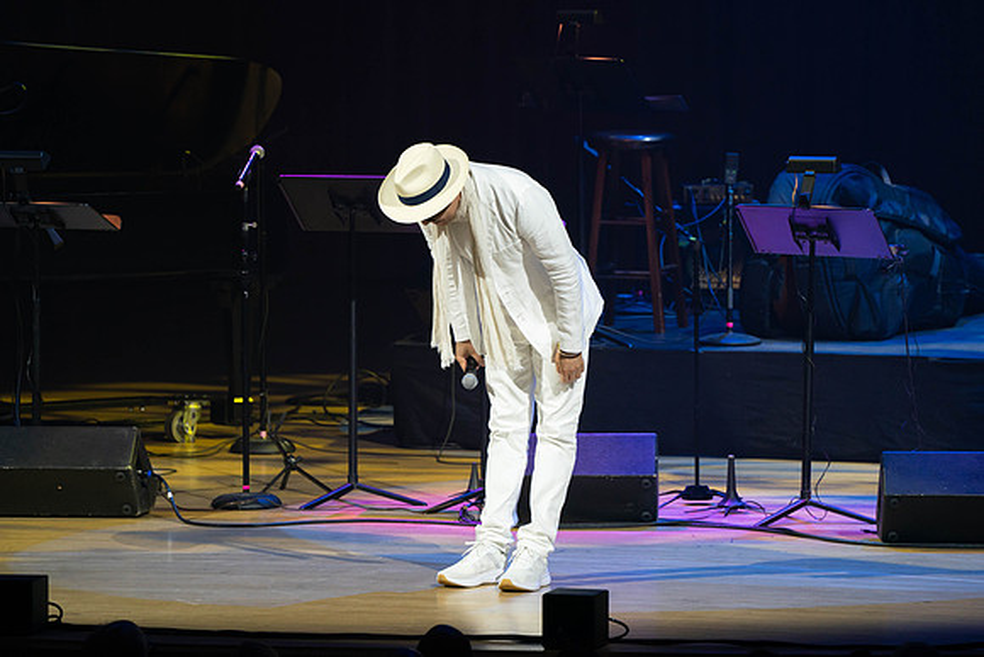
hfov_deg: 6.5
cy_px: 328
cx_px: 492
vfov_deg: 4.3
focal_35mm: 318
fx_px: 8694
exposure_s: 1/100
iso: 2500
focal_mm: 318
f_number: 5.6
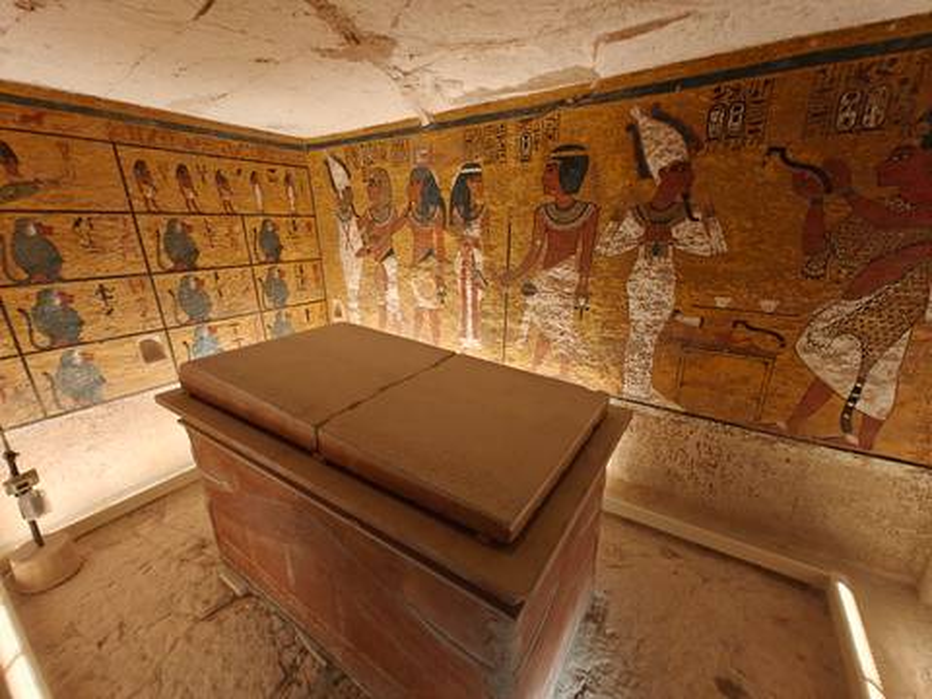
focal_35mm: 14
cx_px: 466
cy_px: 350
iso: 320
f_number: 2.2
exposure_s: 1/25
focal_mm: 2.62
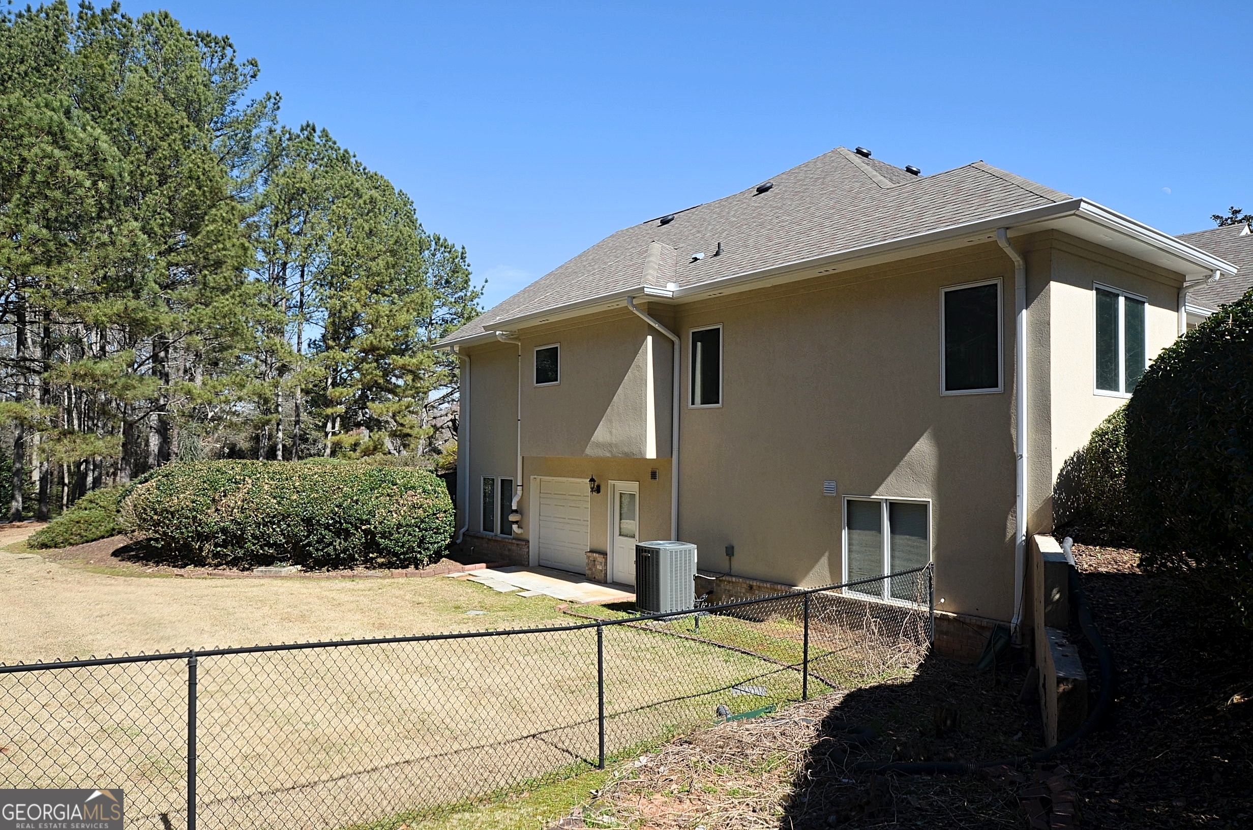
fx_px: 834
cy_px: 415
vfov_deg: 52.9
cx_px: 626
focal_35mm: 24
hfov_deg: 73.9
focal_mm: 16
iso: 125
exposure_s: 1/250
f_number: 8
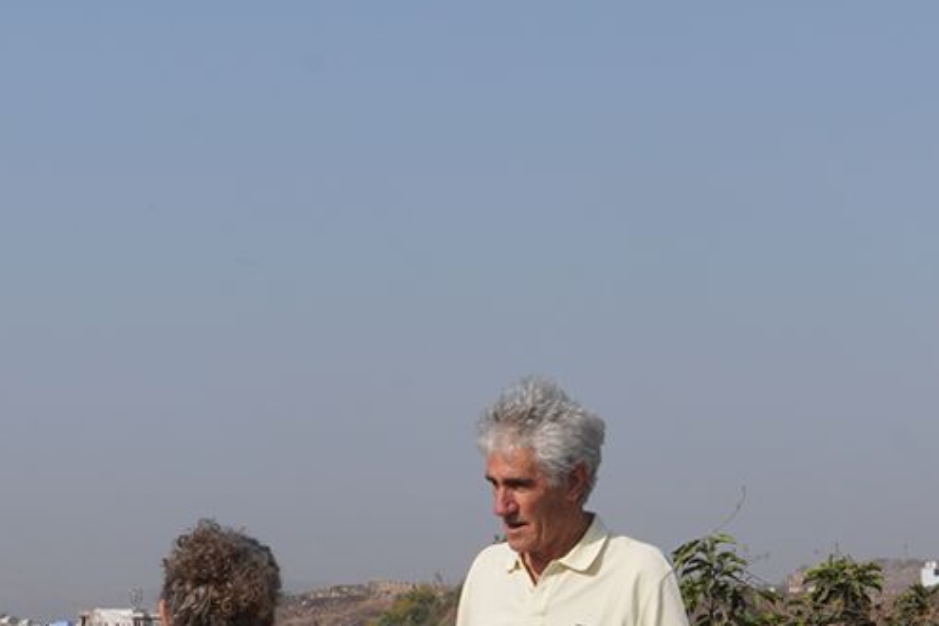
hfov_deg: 20.9
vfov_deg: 13.7
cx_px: 645
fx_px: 2530
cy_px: 772
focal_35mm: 97
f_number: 18
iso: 100
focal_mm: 24
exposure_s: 1/100
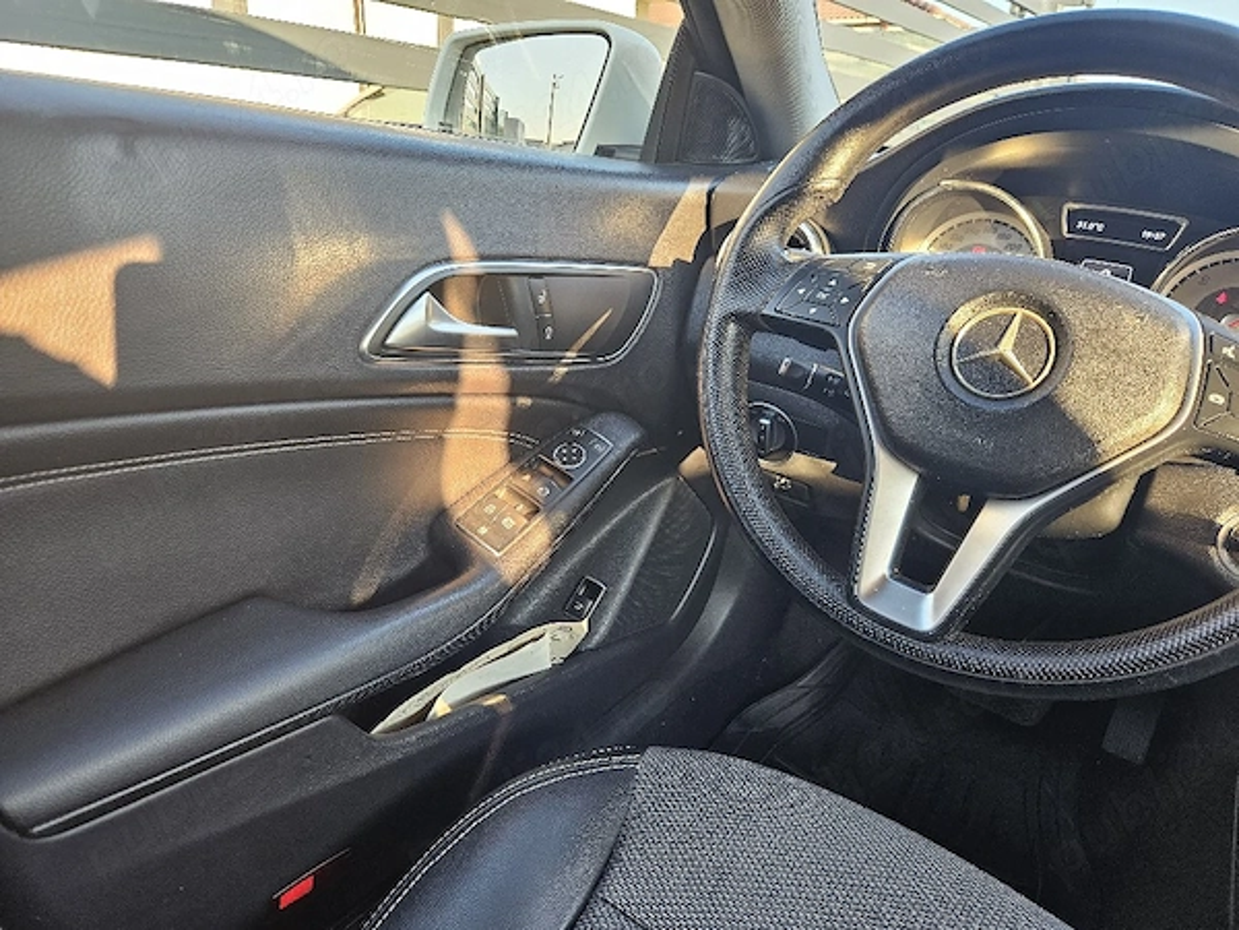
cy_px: 465
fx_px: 823
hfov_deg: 73.9
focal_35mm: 23
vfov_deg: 58.9
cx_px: 620
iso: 125
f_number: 1.8
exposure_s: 1/101
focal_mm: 5.4
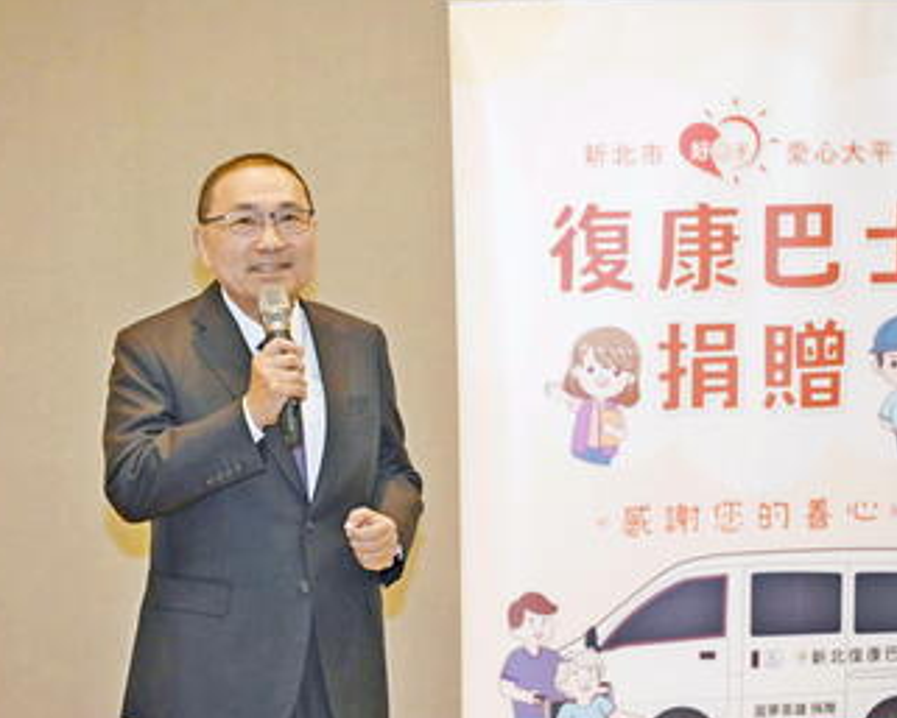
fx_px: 3134
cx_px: 475
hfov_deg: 16.3
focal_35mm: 118
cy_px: 362
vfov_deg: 13.1
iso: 1250
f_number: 4
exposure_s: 1/125
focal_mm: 101
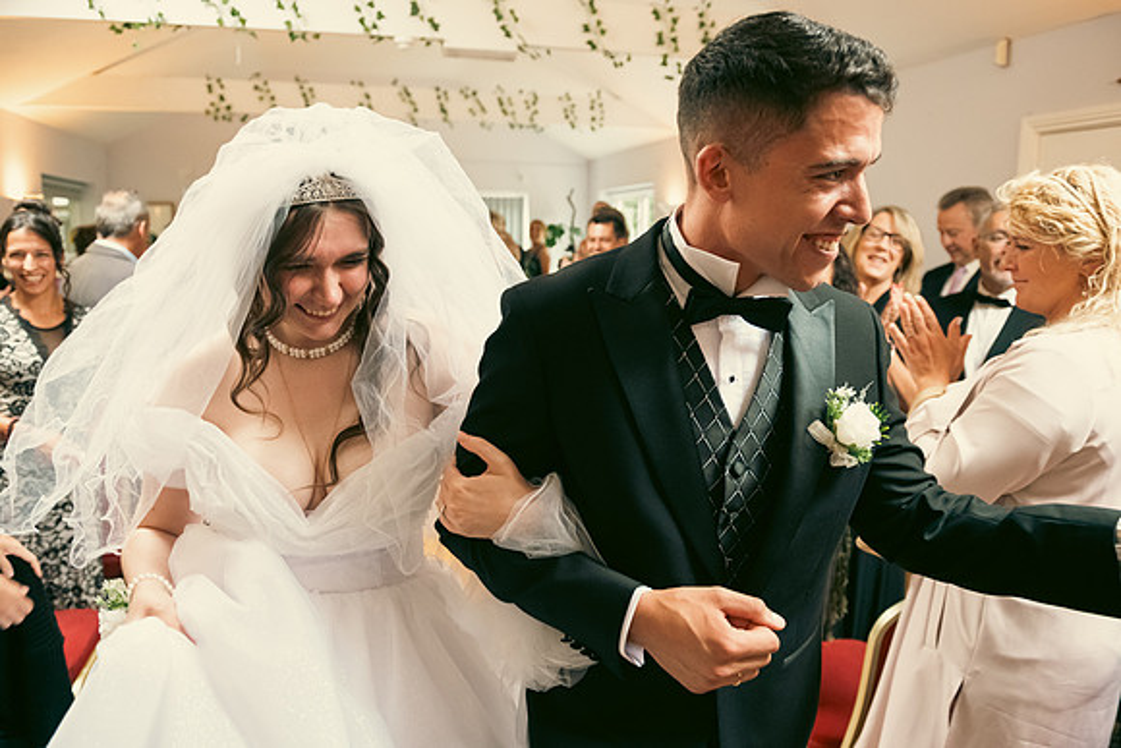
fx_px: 786
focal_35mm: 25
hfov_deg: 71.0
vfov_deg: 50.9
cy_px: 374
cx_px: 560
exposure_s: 1/160
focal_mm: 24
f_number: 3.5
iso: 1600
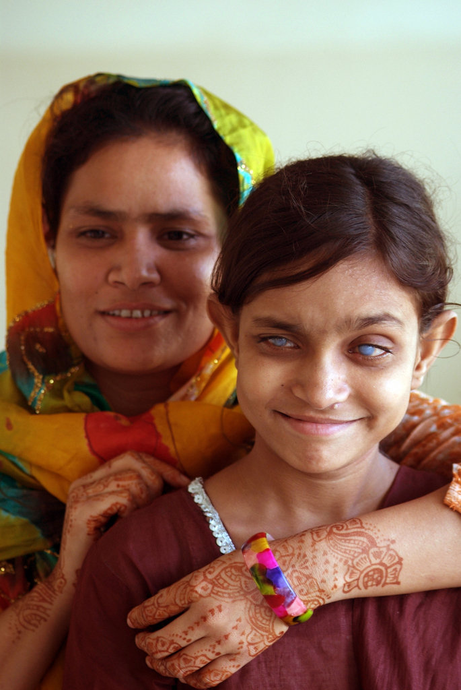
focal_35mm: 123
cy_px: 345
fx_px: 2357
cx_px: 230
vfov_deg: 16.6
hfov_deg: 11.2
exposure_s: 1/90
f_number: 4.8
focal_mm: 82
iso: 400
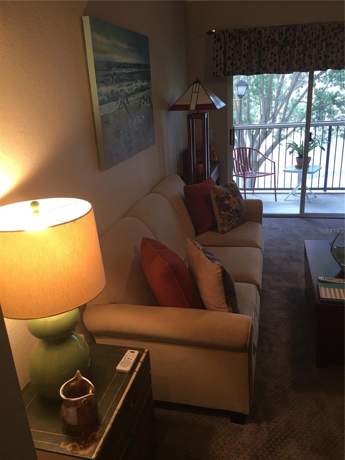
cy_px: 230
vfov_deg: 61.7
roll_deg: +2.8
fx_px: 385
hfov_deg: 48.2
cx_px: 172
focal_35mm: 29
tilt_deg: -20.6
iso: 32
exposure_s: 1/15
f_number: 2.2
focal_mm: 4.15
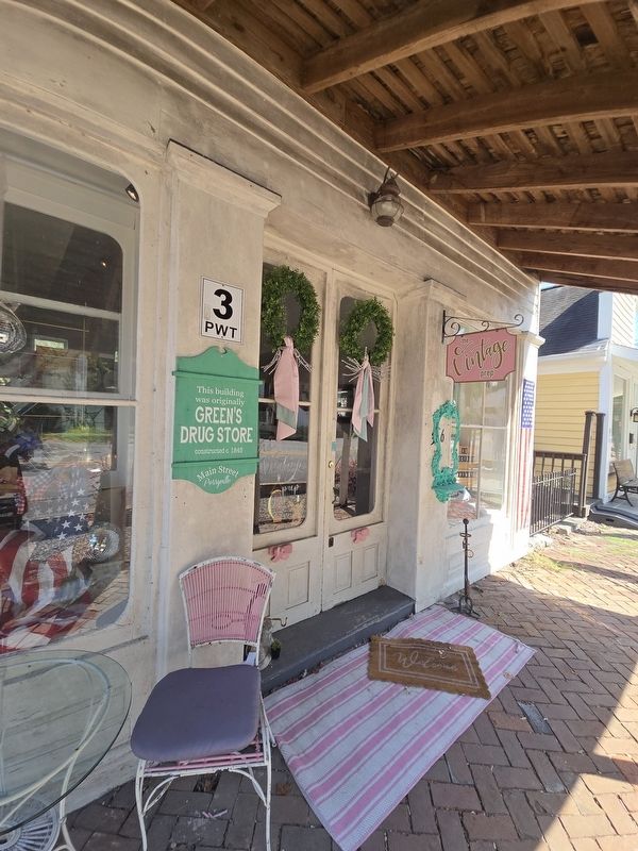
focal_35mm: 13
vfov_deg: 106.2
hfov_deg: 89.9
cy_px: 426
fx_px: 319
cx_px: 319
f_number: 2.2
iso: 50
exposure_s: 1/462
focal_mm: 2.2
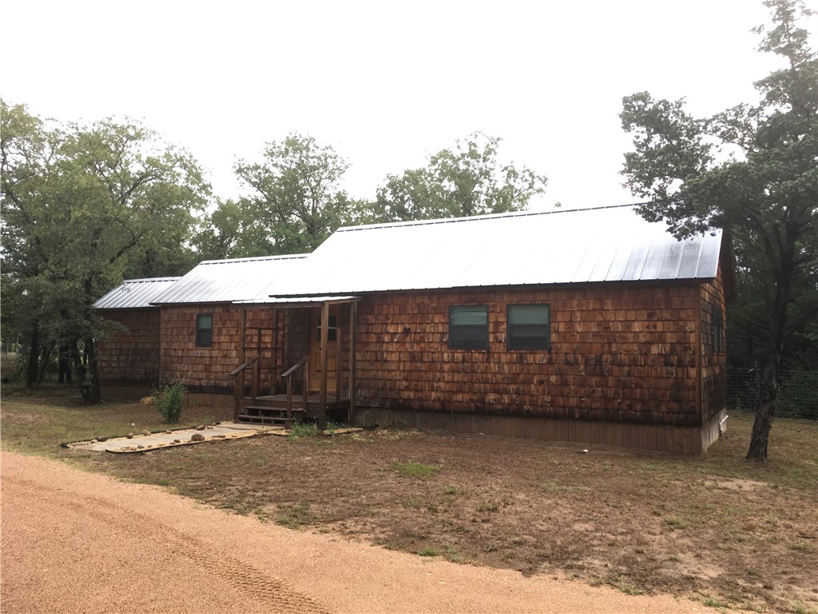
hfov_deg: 61.7
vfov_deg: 48.2
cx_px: 409
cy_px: 307
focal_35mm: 29
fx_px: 685
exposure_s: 1/120
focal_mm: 4.15
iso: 32
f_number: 2.2
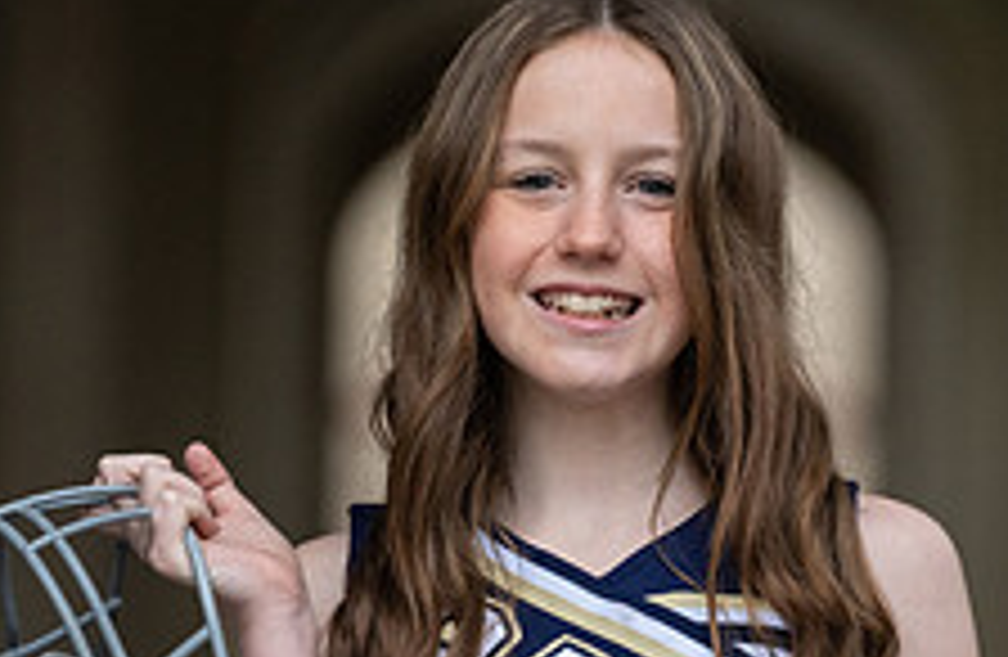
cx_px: 571
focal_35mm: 373
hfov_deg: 5.6
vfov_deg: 3.6
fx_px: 10372
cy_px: 551
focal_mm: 139
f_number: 2.8
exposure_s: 1/250
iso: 2000
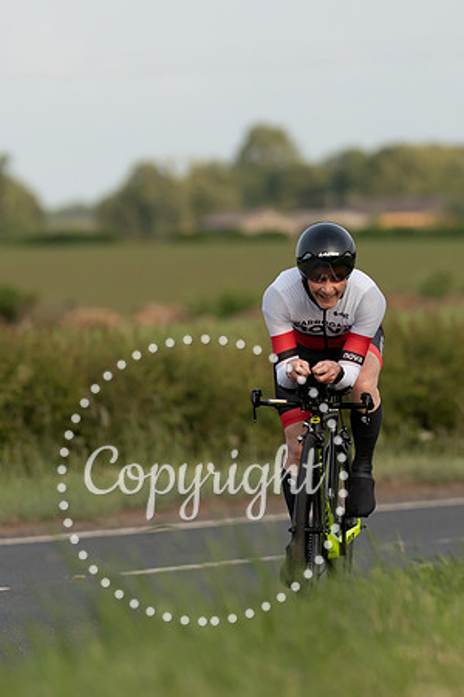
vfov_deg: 3.4
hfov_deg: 2.3
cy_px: 441
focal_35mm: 605
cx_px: 313
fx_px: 11702
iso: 160
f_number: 3.2
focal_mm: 194
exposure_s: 1/1000
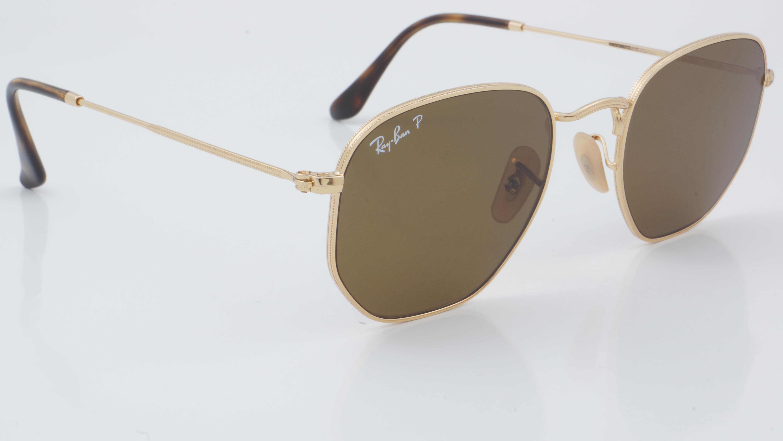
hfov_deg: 26.9
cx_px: 392
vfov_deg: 15.3
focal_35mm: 79
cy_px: 180
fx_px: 1640
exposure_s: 1/3
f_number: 32
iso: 100
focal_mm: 50
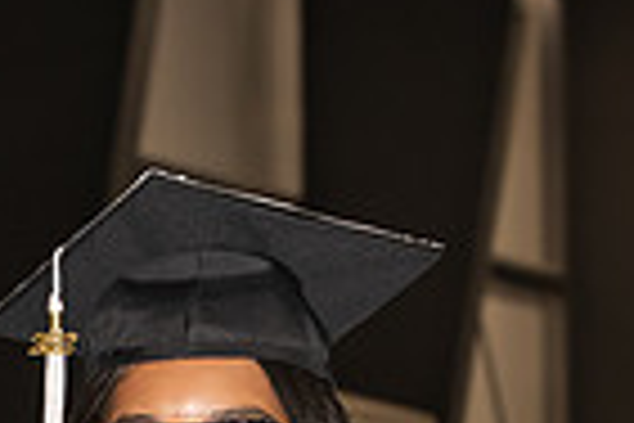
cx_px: -18
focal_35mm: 287
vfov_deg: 4.7
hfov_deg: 7.1
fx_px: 5054
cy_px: 808
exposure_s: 1/200
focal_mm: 70
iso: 1000
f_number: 5.6
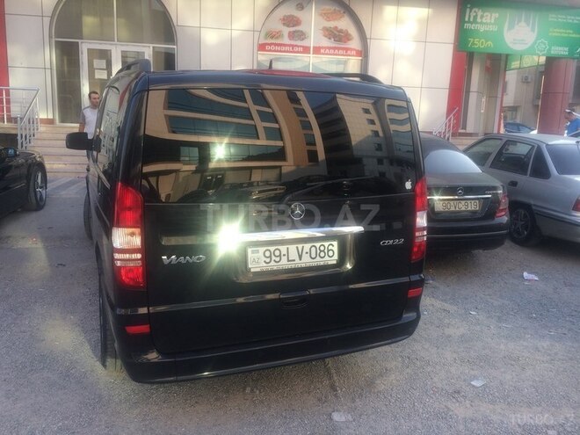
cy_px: 218
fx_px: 486
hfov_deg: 61.7
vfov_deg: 48.2
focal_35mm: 29
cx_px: 290
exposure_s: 1/193
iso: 32
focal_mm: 4.15
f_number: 2.2
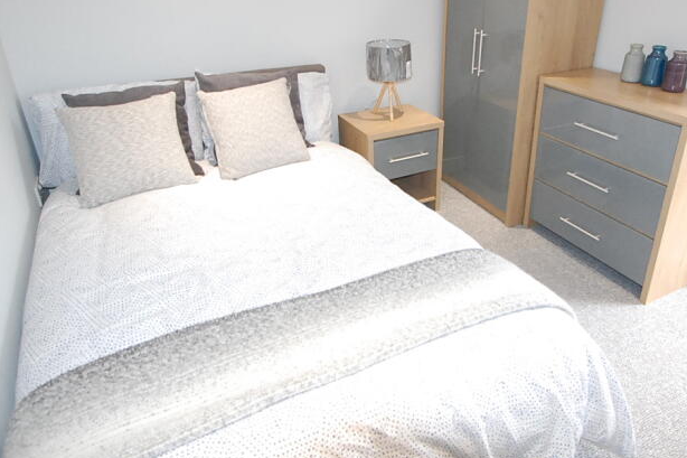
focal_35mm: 25
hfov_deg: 70.8
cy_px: 191
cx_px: 410
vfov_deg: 51.0
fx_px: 477
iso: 1600
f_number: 3.5
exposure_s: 1/80
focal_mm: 10
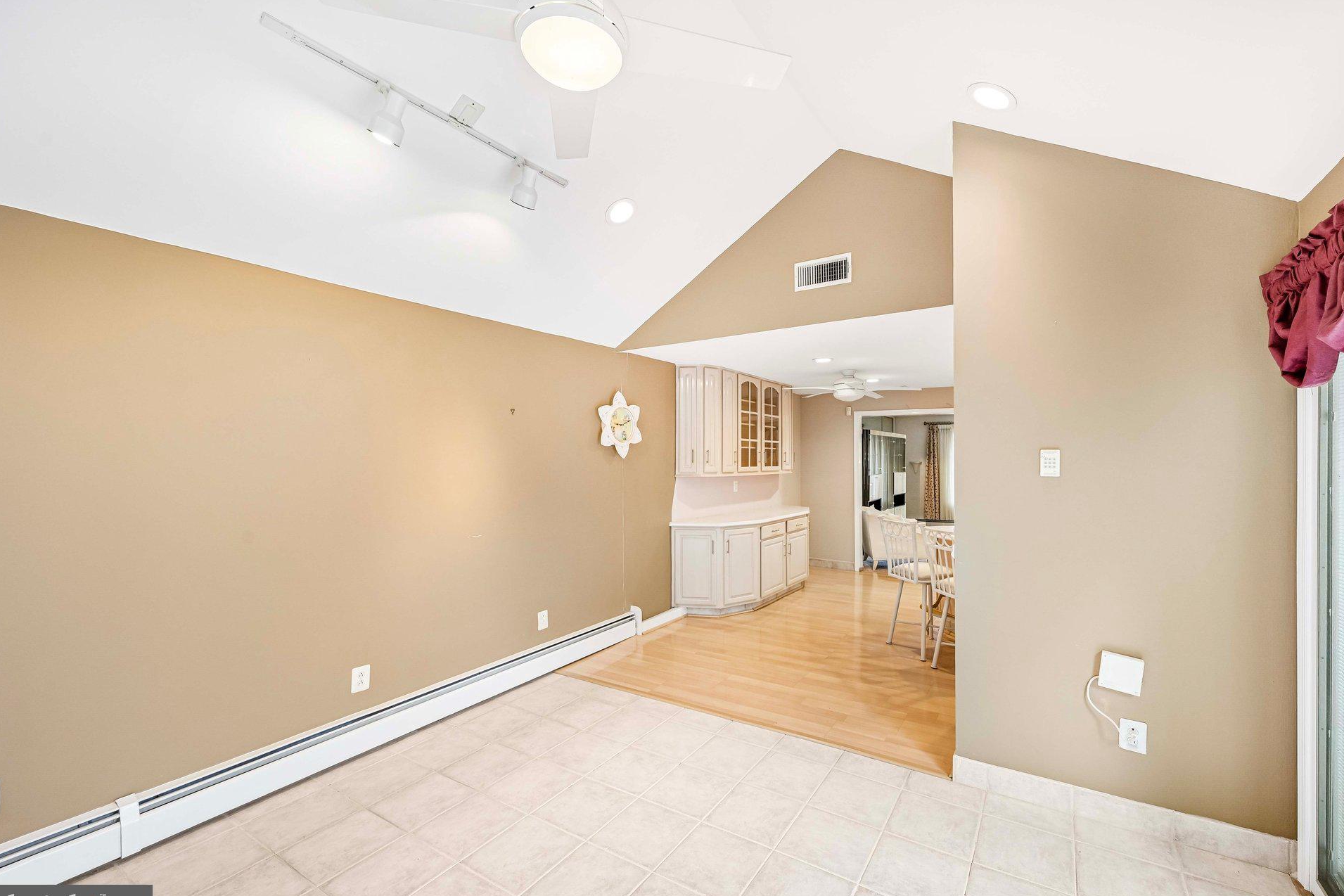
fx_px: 560
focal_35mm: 15
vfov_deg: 77.3
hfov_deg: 100.2
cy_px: 456
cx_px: 717
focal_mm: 14
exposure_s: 1/6
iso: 400
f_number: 8
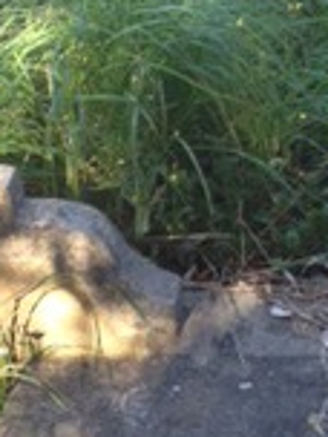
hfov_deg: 11.6
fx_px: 1604
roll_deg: +2.6
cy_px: 26
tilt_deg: -30.0
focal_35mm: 127
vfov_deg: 15.3
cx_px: 324
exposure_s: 1/120
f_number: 2.4
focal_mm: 4.28
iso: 80
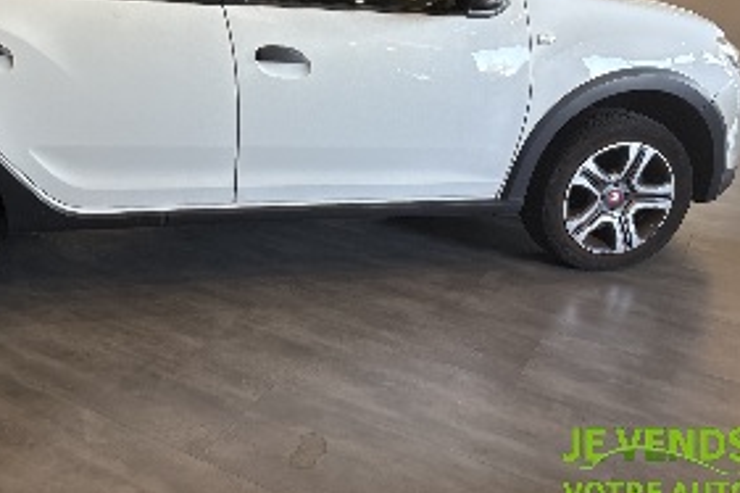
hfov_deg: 47.3
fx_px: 822
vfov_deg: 32.6
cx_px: 219
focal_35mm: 40
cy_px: 116
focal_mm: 5.96
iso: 100
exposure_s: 1/50
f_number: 1.6
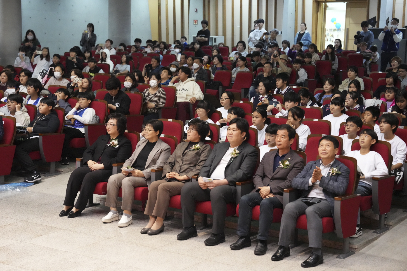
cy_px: 136
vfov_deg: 19.5
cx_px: 204
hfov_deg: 28.8
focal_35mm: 70
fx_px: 791
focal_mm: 70
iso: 12800
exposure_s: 1/160
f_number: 4
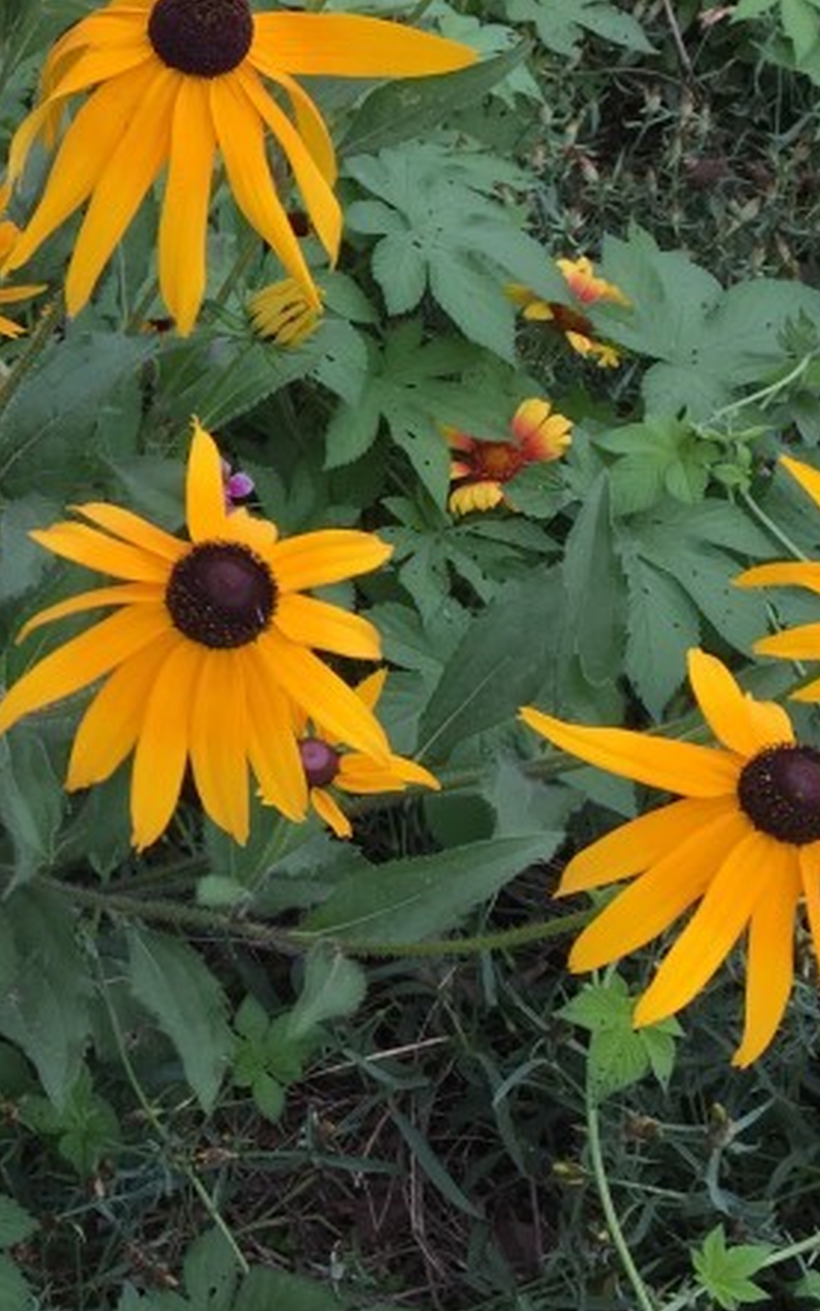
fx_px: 2645
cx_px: -337
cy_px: 385
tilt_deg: -45.2
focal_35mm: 74
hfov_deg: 16.4
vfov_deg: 27.6
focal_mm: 4.15
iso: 32
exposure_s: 1/542
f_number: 2.2
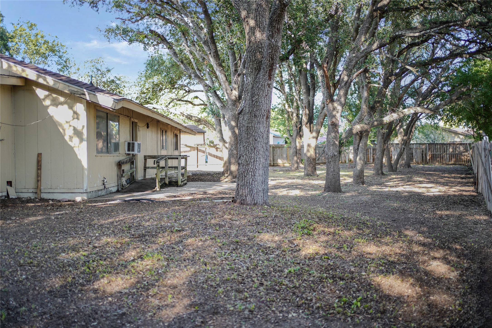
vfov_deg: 37.9
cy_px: 164
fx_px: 478
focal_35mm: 35
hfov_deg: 54.4
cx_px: 246
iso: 80
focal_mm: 35
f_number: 1.8
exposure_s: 1/80
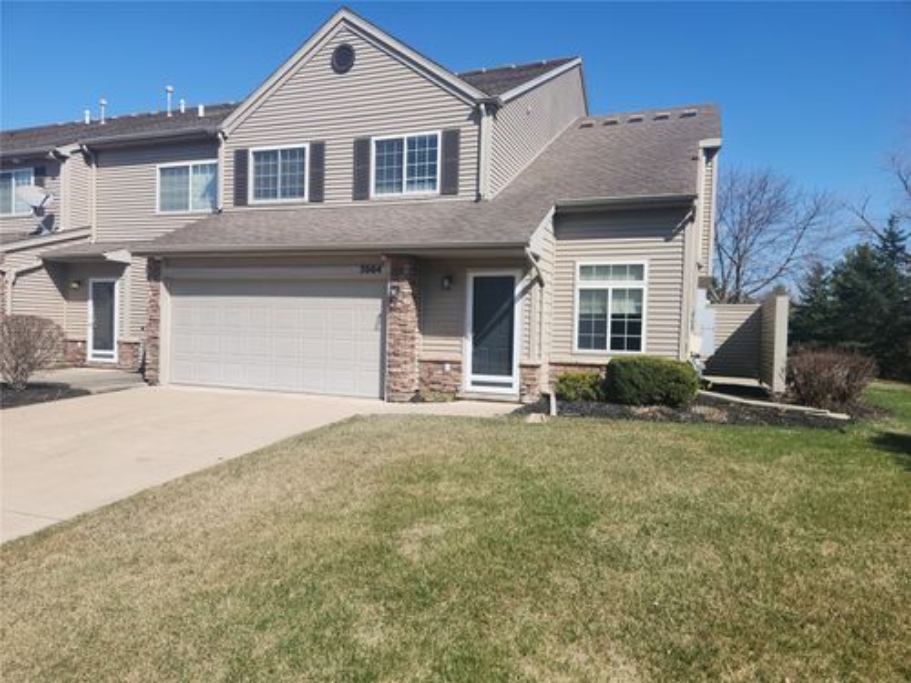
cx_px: 456
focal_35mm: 23
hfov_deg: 73.9
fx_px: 605
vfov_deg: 58.9
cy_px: 342
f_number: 1.8
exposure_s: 1/1686
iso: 20
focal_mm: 5.4
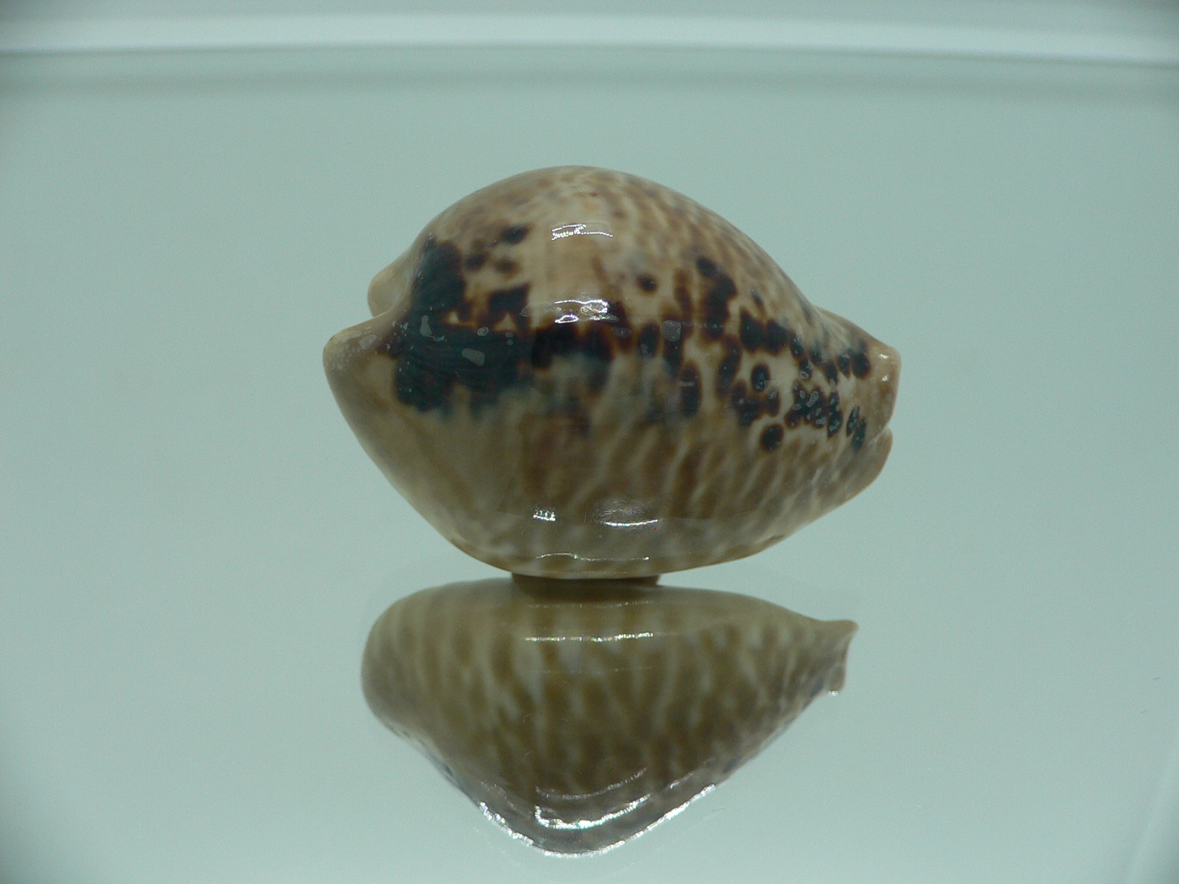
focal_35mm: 35
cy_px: 442
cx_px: 590
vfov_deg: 40.7
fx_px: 1192
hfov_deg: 52.6
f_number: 2.8
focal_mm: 4.6
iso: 80
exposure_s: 1/60
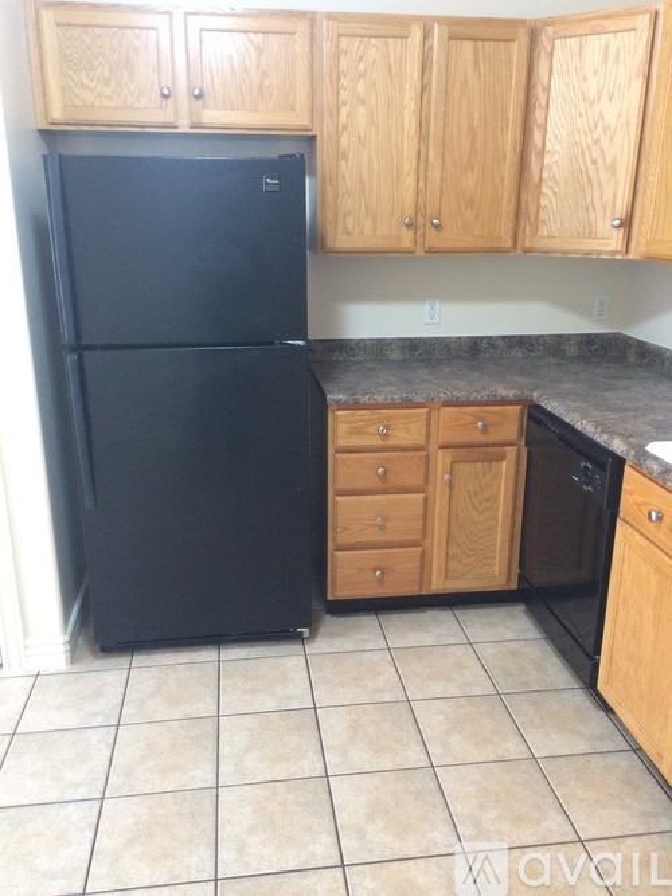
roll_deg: +0.2
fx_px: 751
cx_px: 336
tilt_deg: -20.2
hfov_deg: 48.2
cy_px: 448
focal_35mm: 29
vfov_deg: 61.7
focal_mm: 4.15
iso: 320
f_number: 2.2
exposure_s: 1/24
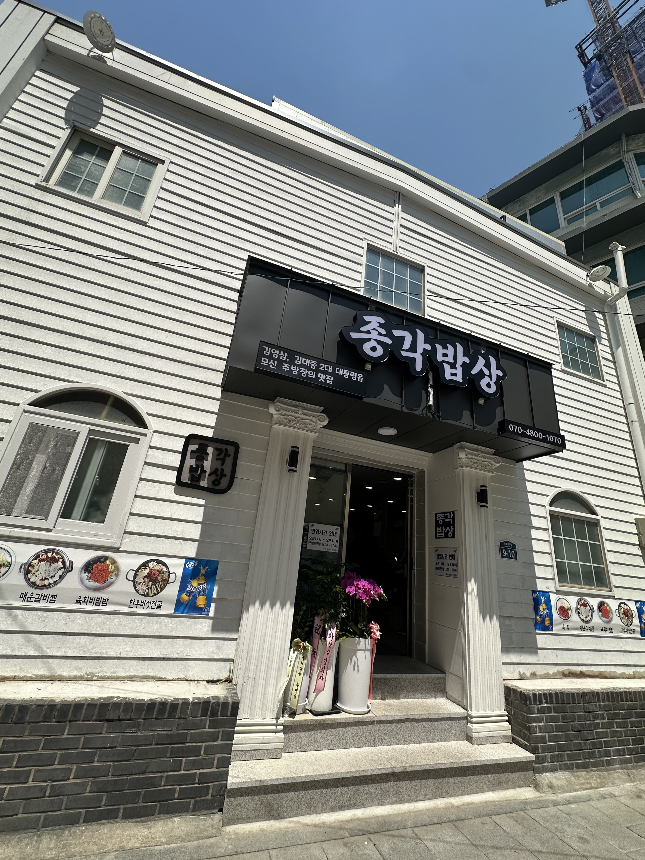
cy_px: 430
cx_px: 322
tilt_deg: +21.1
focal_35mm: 14
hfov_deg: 85.7
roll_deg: -8.5
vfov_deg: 102.1
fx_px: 348
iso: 50
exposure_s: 1/2092
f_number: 2.2
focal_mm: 2.22
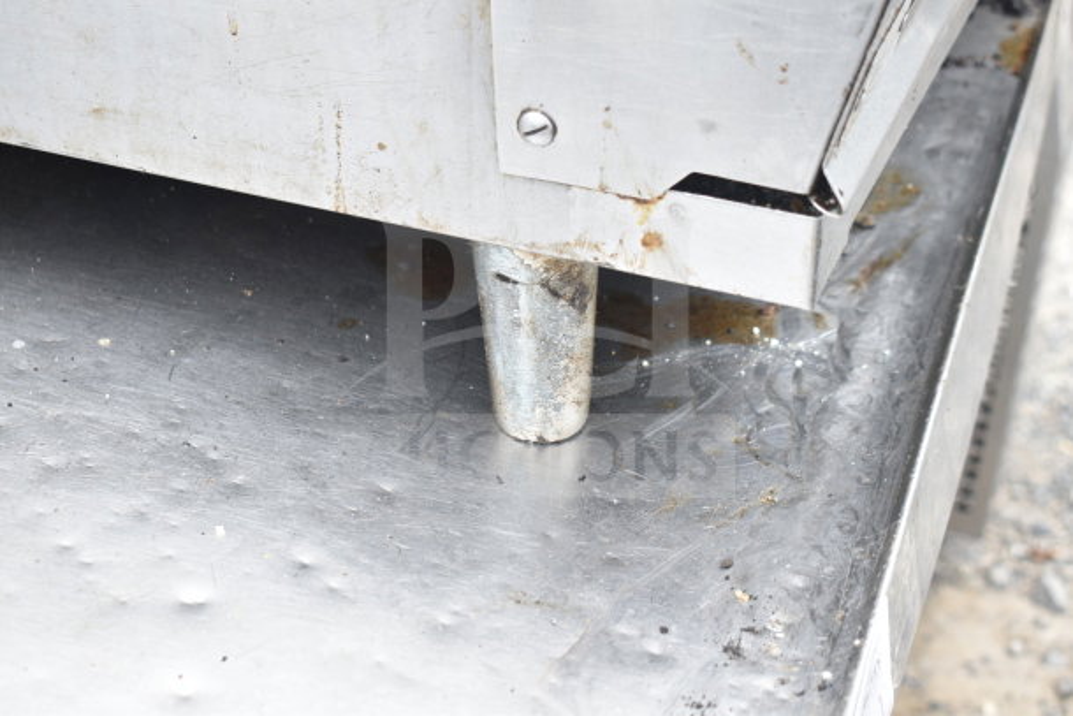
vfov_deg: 22.6
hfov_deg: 33.4
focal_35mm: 60
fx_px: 1789
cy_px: 358
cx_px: 536
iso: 200
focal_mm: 40
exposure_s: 1/125
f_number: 5
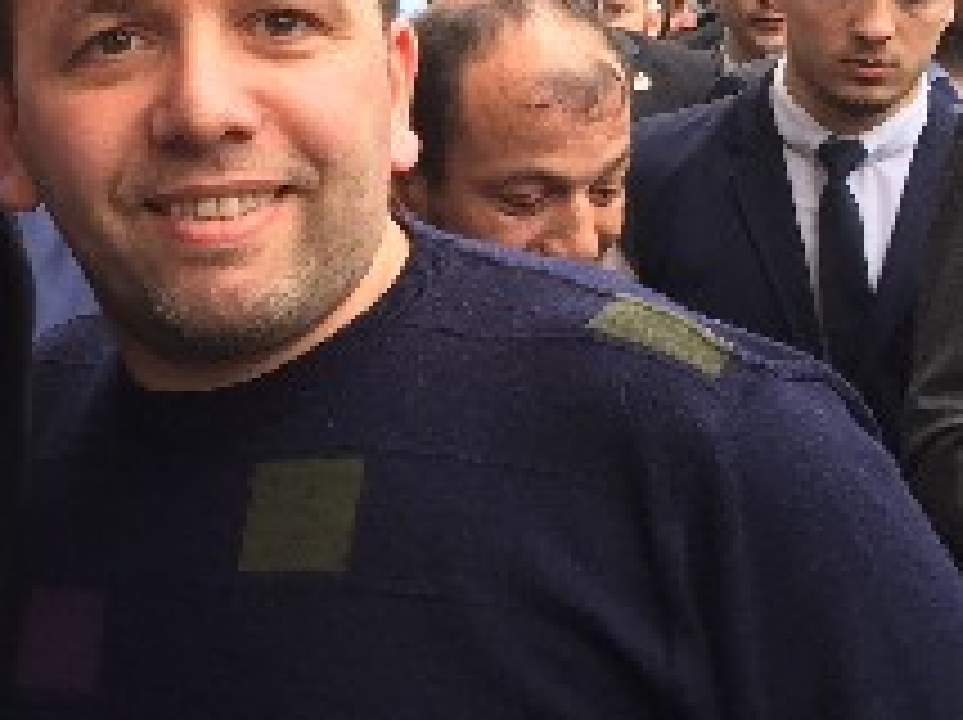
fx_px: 2529
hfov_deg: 20.8
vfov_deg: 16.2
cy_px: 441
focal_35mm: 91
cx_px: -9
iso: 32
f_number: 2.2
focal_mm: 4.15
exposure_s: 1/50
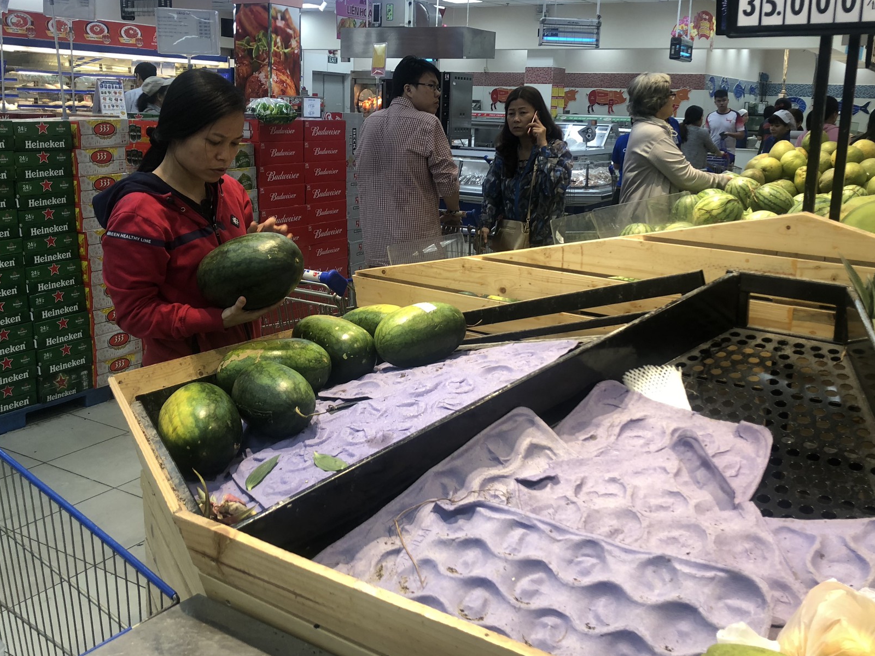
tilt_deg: -11.3
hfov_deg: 52.6
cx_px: 436
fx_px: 885
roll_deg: -1.0
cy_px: 276
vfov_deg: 40.6
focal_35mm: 35
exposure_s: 1/100
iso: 64
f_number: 1.8
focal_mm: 4
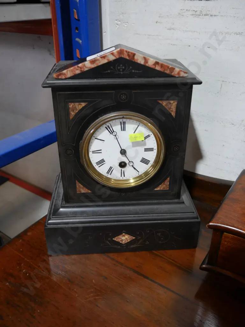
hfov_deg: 46.8
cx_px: 122
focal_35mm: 30
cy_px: 164
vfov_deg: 59.9
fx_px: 283
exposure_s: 1/60
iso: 400
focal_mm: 15
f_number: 3.6
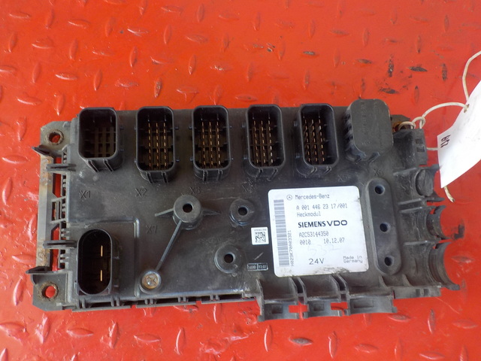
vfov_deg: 46.8
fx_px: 417
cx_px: 240
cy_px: 180
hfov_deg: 60.0
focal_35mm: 30
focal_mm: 4.1
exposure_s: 1/40
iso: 125
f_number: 3.3
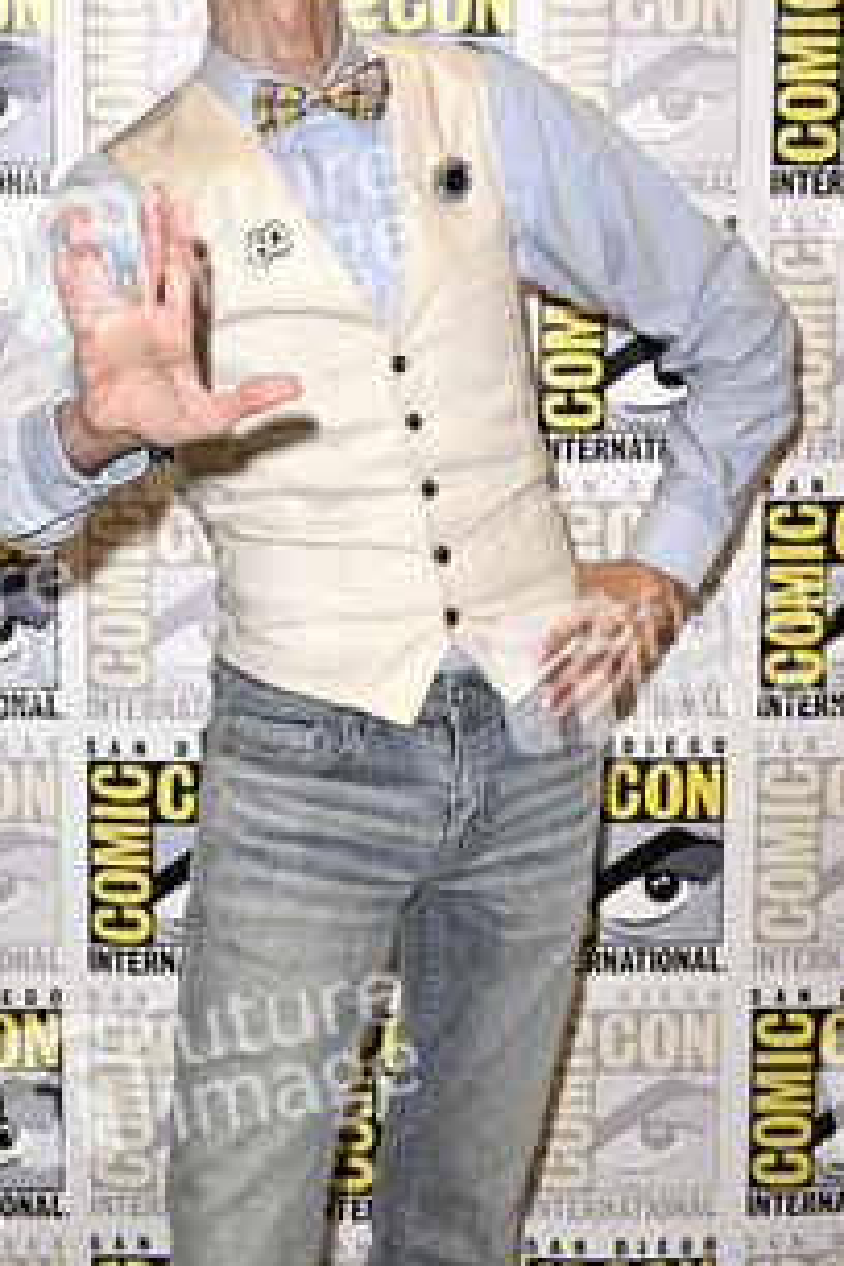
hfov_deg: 17.7
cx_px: 327
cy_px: 451
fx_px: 2708
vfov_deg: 26.2
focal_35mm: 77
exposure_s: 1/250
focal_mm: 59
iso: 2000
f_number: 6.3
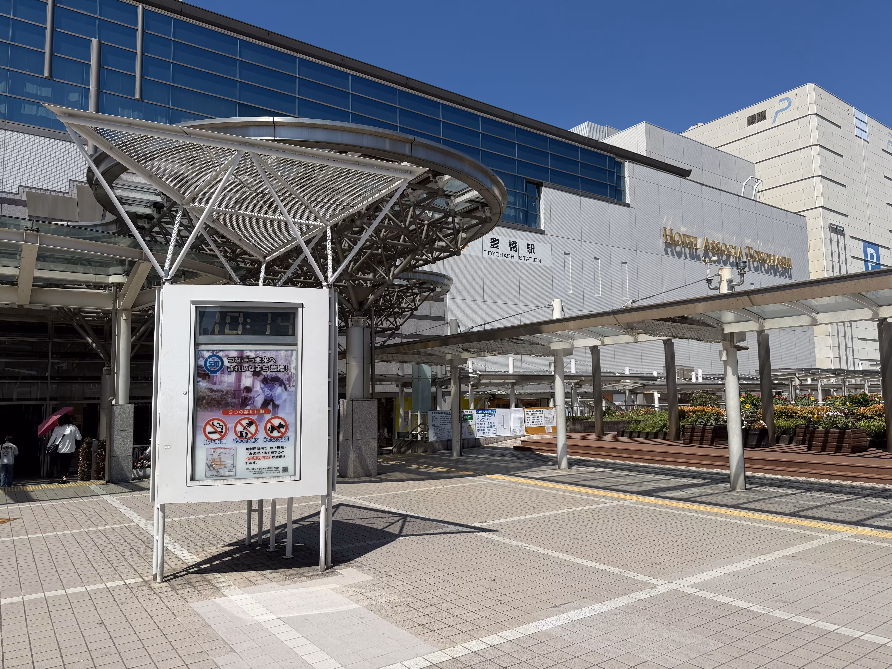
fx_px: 618
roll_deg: +1.3
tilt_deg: +5.1
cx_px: 446
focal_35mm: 24
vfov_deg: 56.8
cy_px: 334
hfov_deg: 71.6
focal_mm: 6.76
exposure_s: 1/7353
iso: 80
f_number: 1.78
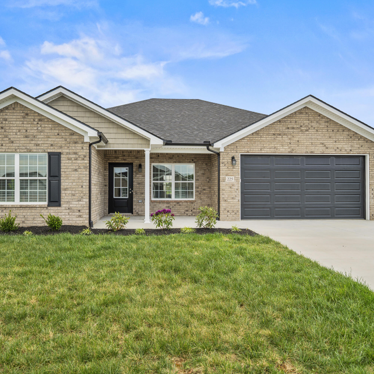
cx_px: 170
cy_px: 186
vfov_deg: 57.9
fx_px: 338
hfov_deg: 57.8
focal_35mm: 28
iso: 125
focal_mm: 21.5
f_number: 4.5
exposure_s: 1/320
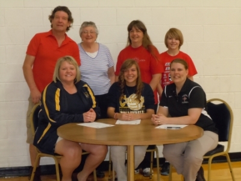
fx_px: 515
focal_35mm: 74
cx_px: 120
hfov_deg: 26.3
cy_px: 90
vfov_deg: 19.9
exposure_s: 1/40
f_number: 5.2
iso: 800
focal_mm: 13.2
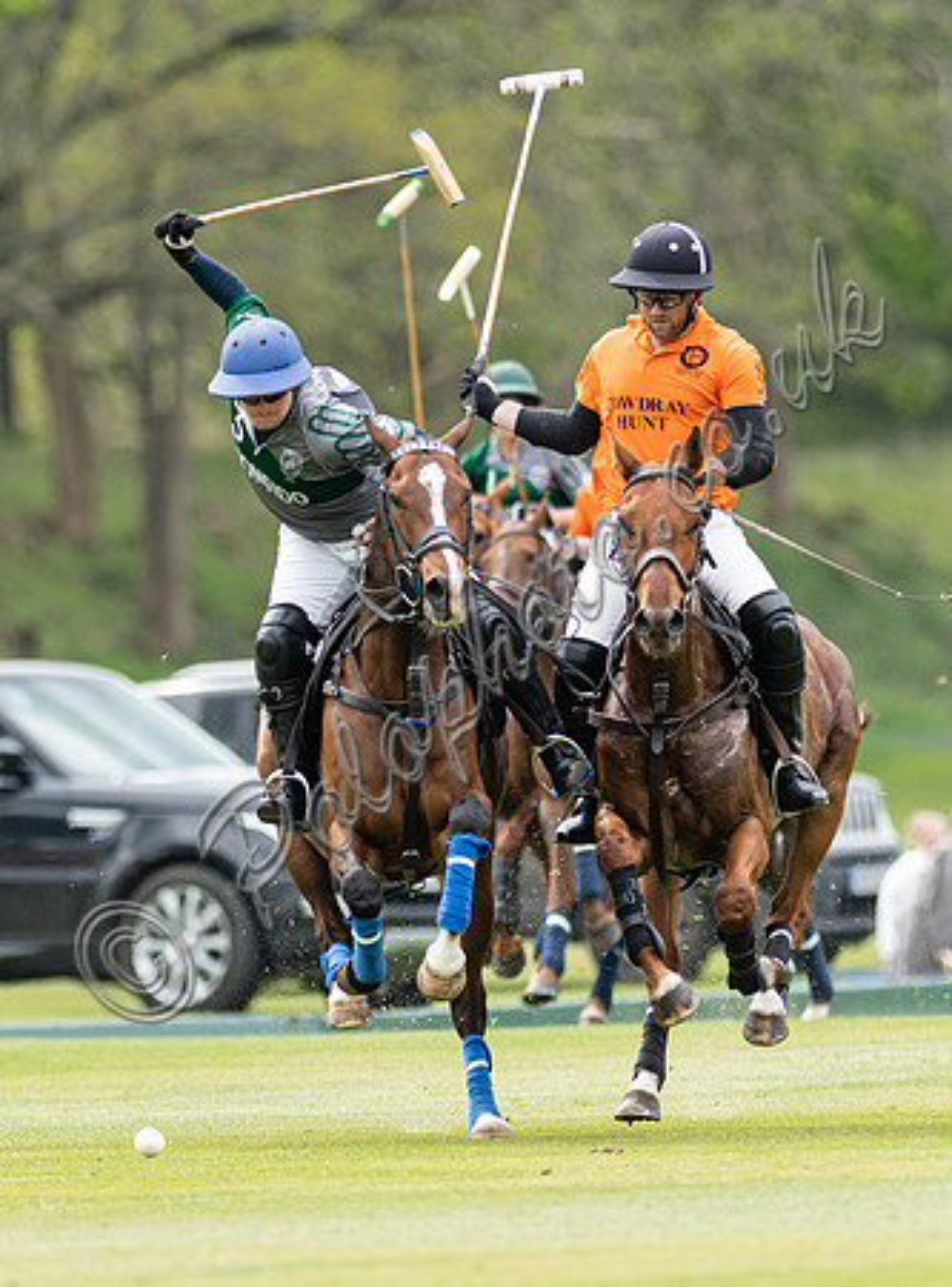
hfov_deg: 2.0
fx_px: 27718
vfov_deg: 2.7
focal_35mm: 749
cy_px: 737
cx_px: 398
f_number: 2.8
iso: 250
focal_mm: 300
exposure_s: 1/1250
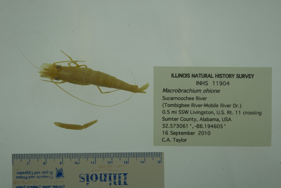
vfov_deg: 22.6
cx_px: 140
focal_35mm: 60
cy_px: 94
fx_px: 468
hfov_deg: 33.4
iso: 50
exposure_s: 1/125
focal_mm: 60
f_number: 9
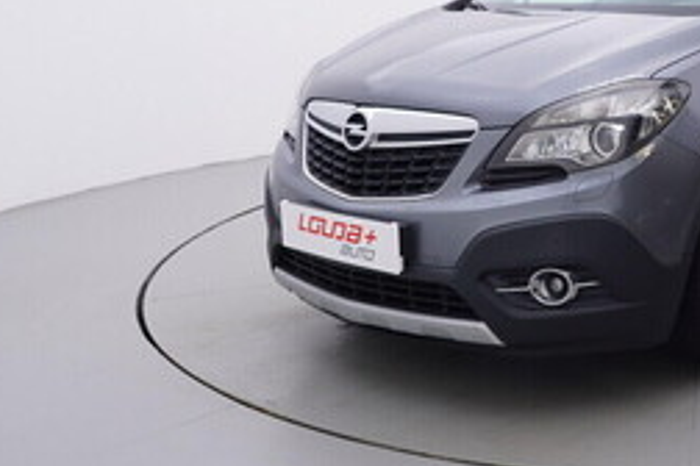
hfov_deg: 36.7
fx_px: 954
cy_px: 140
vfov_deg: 27.2
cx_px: 676
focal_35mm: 49
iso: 200
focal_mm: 15
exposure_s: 1/80
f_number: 5
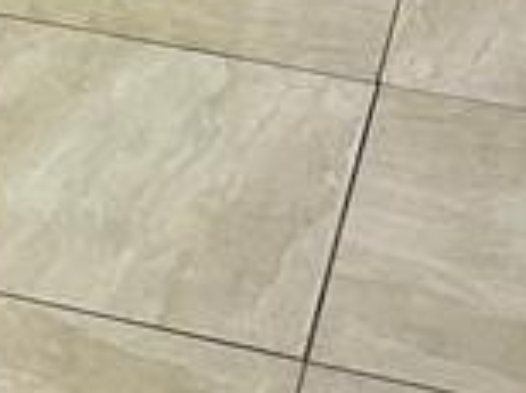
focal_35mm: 173
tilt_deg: -9.8
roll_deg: +1.3
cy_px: -865
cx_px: -212
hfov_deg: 11.1
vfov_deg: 7.4
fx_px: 2625
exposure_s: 1/60
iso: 250
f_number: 1.5
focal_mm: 5.7
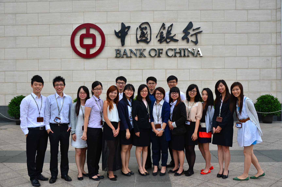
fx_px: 258
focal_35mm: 33
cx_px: 141
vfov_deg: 39.8
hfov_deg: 57.3
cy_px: 94
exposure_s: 1/500
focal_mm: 22
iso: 125
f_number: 5.6
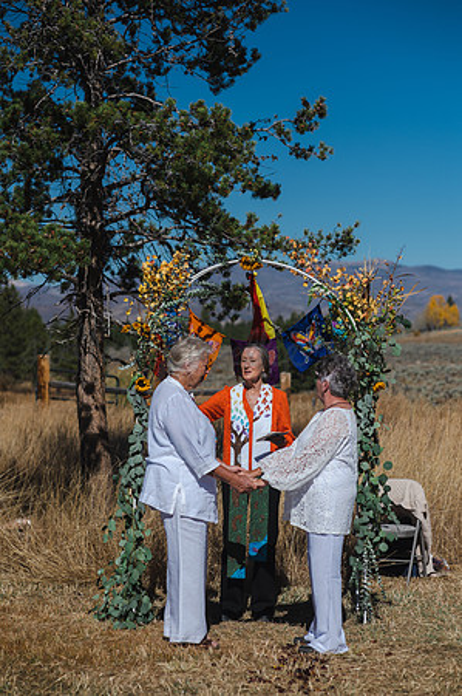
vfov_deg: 23.9
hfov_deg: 16.0
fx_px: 1640
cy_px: 348
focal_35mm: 85
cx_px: 231
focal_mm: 85
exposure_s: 1/5000
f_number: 3.2
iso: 125
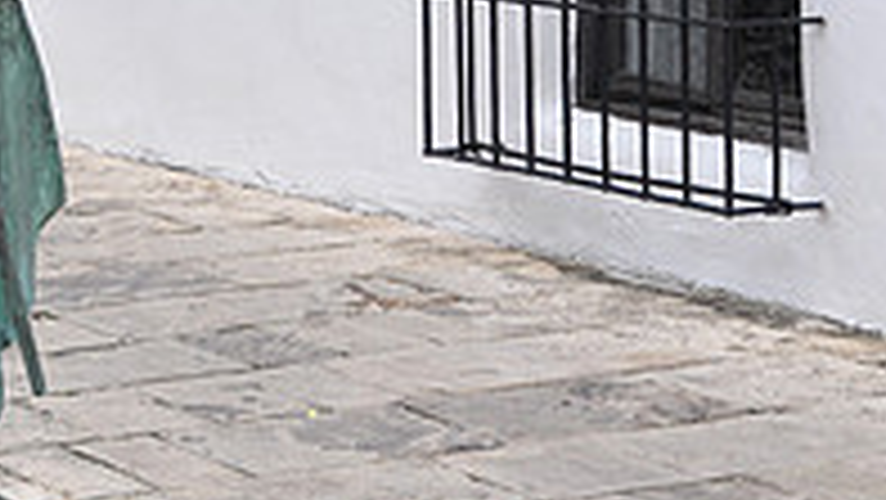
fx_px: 3478
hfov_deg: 14.1
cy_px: -151
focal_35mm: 148
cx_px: -144
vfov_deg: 8.1
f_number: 5.6
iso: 220
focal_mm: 32
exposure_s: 1/125
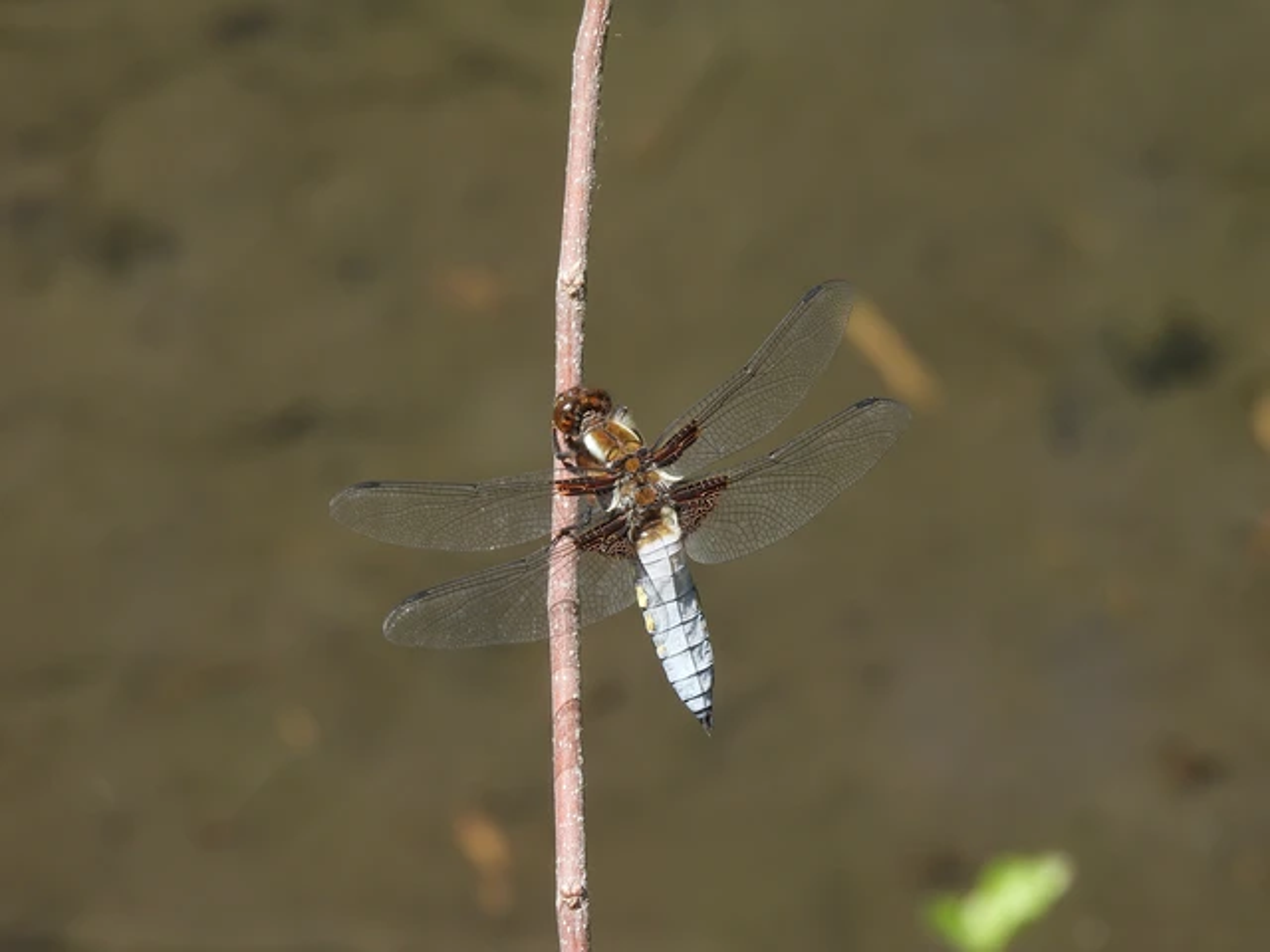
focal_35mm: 500
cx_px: 635
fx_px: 18344
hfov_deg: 4.0
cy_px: 476
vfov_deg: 3.0
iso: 100
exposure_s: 1/200
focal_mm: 89.2
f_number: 5.6
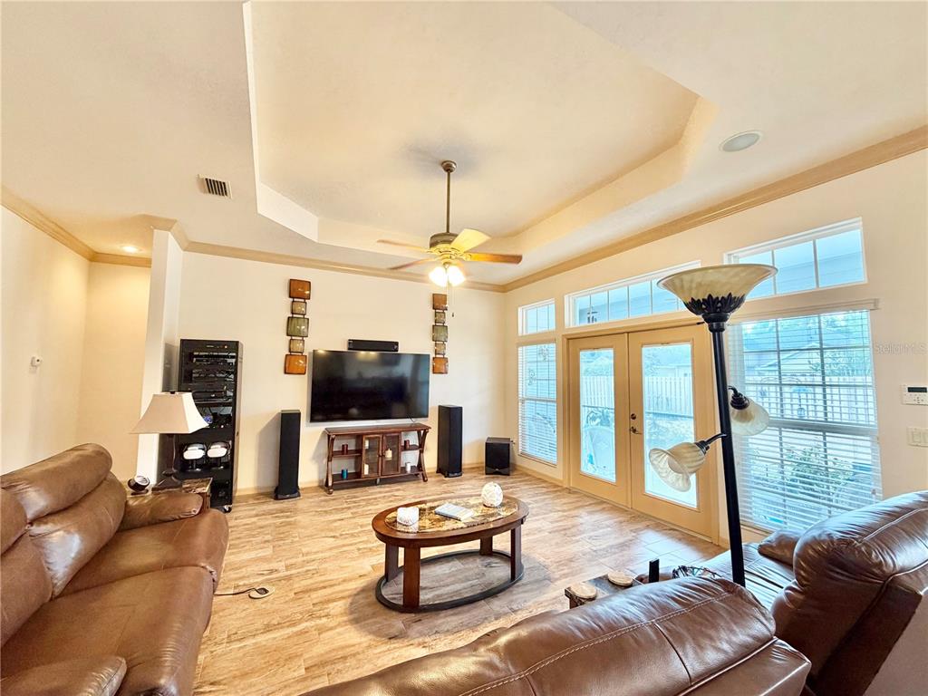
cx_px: 464
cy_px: 348
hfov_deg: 102.1
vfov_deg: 85.7
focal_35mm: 14
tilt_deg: +3.5
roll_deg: +0.0
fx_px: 375
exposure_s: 1/60
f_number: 2.2
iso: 250
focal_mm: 2.22
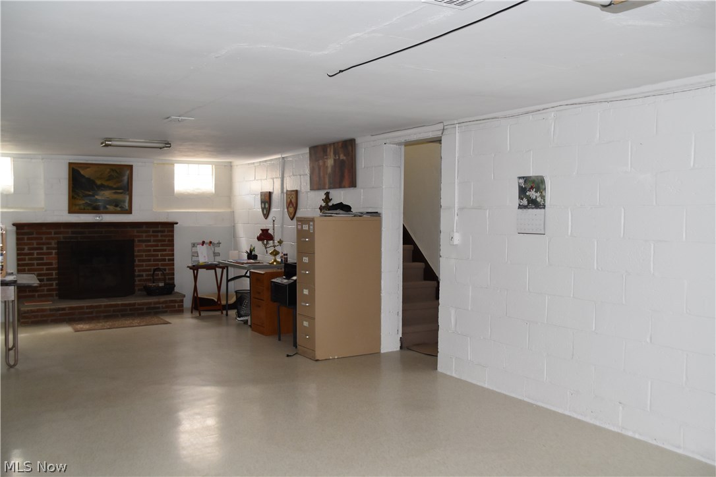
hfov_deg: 59.5
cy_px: 238
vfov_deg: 41.7
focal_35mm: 32
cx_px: 358
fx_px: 626
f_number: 4.5
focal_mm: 21
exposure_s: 1/80
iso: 800
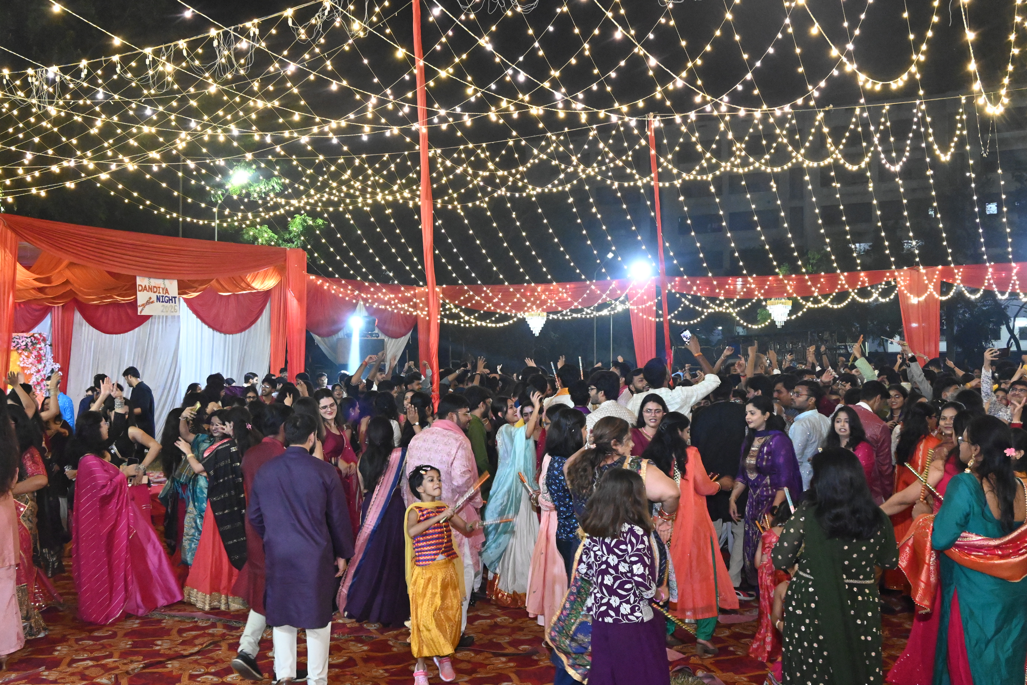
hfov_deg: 50.4
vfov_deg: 34.8
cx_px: 514
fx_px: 1091
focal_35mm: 38
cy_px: 342
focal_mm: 25.5
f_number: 7.1
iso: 8000
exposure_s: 1/80
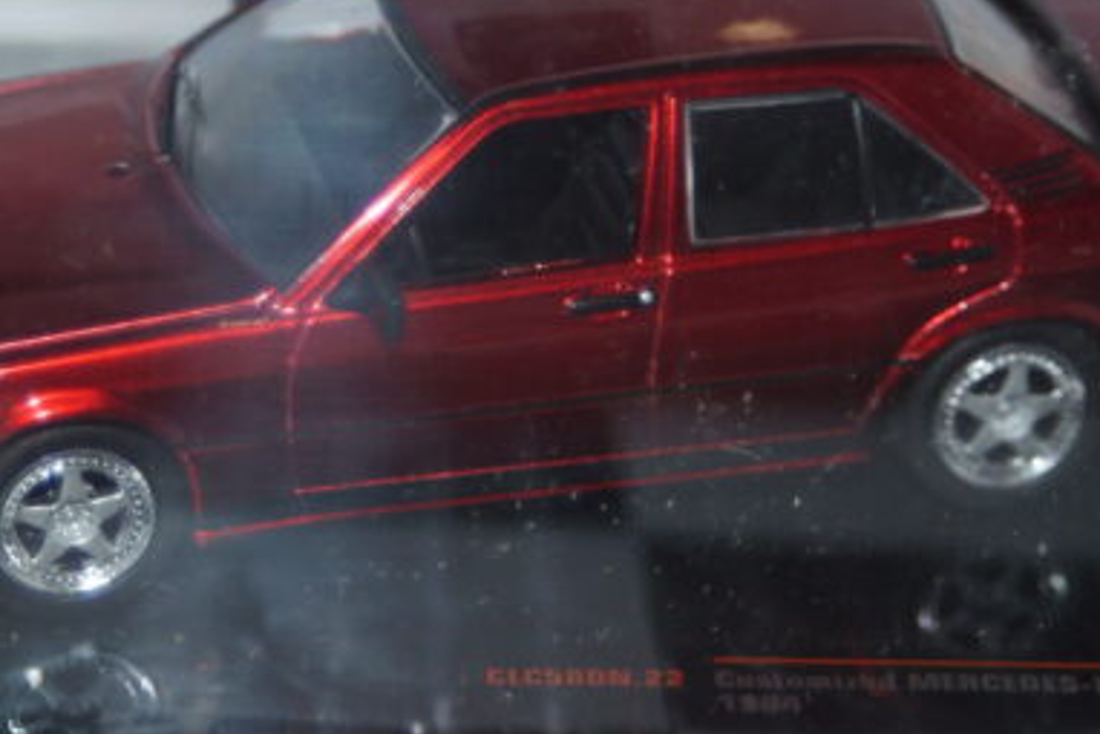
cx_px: 495
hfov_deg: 12.4
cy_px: 374
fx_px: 5043
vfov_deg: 8.3
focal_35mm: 165
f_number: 5.6
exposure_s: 1/60
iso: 200
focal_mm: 70
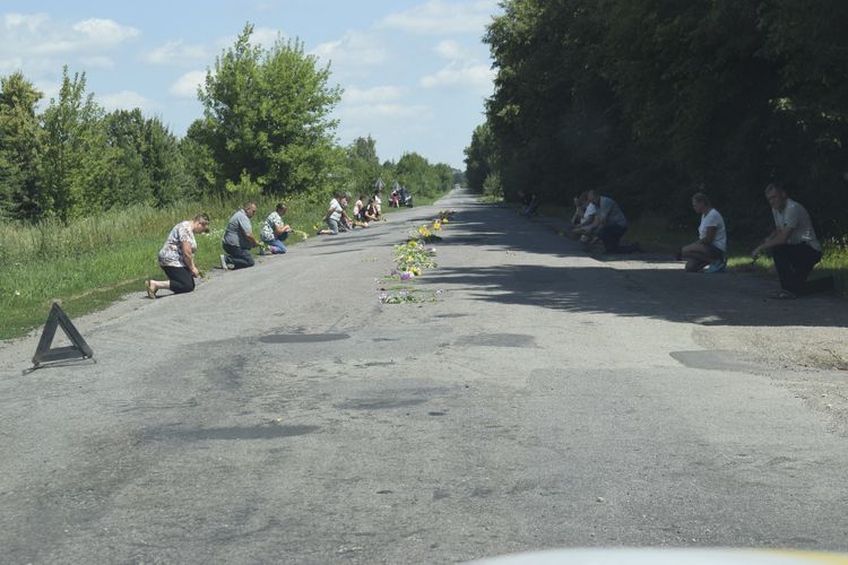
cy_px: 282
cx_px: 424
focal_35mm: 82
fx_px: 1943
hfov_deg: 24.6
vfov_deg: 16.6
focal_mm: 55
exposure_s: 1/320
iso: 200
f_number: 9
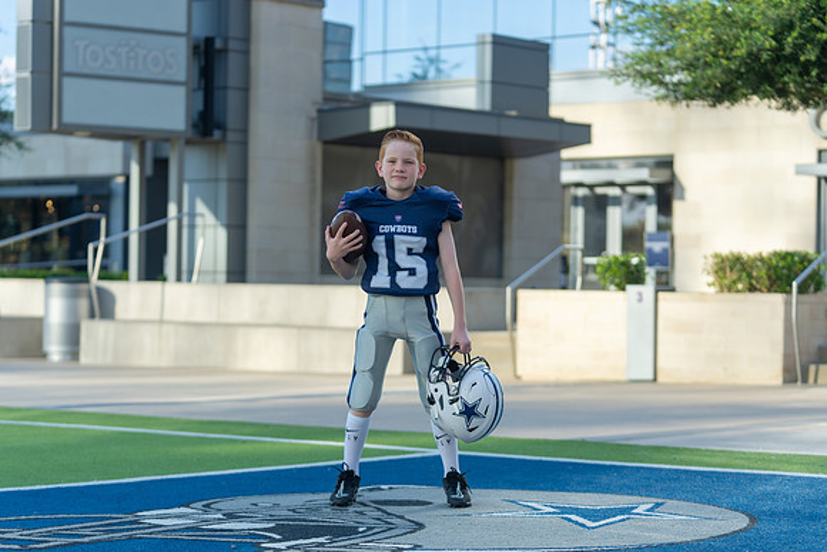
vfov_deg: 16.2
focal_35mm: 84
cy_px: 276
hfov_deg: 24.1
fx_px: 1935
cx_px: 414
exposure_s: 1/500
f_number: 2.8
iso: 100
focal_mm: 80
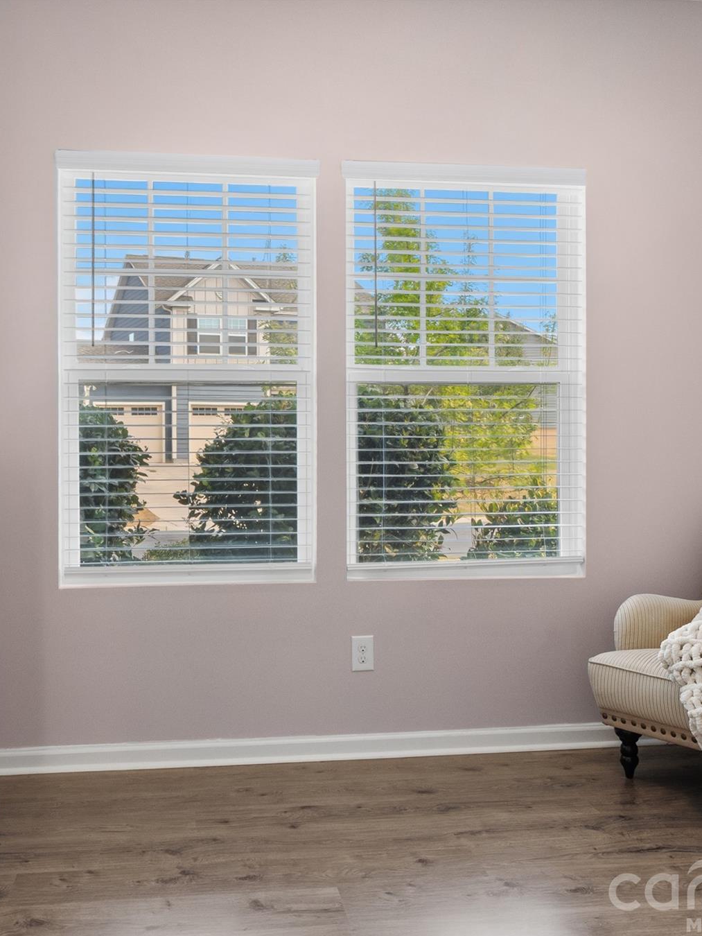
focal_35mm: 35
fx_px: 946
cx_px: 316
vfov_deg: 52.6
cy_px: 471
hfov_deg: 40.7
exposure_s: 1/4
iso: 800
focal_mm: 16
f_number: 14
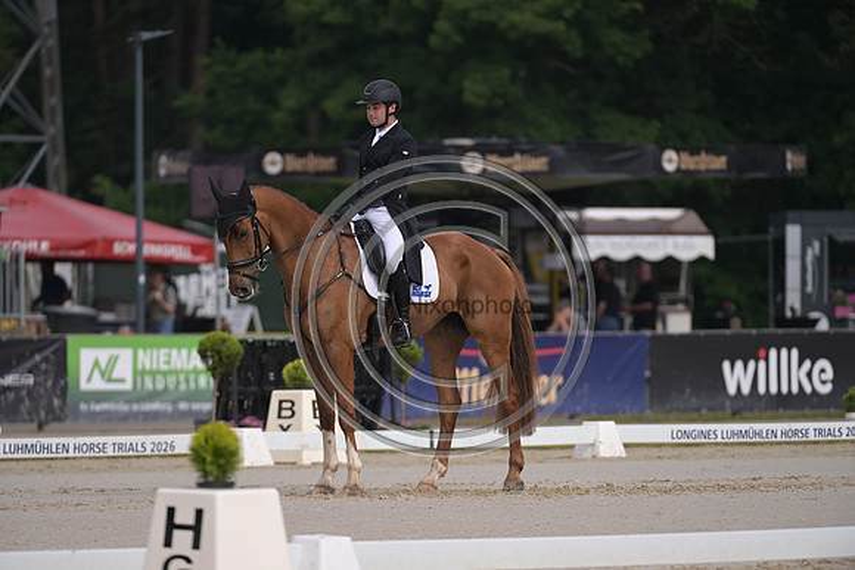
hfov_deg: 5.7
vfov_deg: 3.8
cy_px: 285
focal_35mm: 360
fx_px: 8552
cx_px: 428
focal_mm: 360
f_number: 5
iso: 180
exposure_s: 1/1250
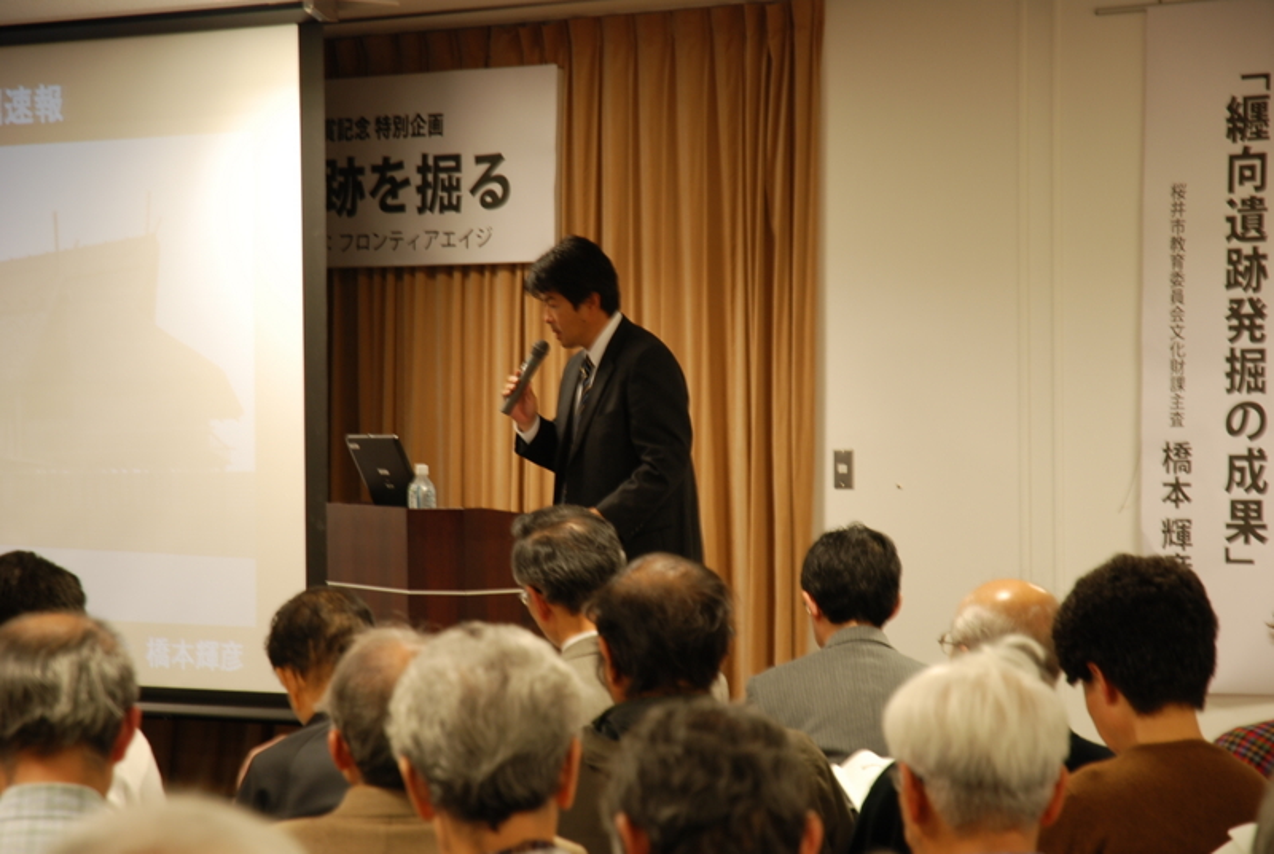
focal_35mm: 105
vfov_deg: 13.1
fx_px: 3721
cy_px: 427
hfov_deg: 19.4
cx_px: 637
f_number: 4.5
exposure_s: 1/13
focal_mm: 70
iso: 200
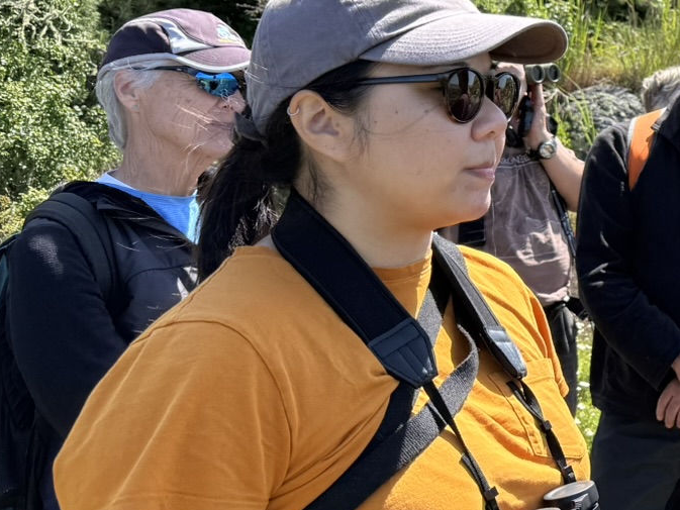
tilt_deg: -1.1
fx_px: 1434
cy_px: 145
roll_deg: +0.9
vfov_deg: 20.1
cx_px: 1012
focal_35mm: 73
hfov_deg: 22.2
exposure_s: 1/2907
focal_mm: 6.76
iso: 100
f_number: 1.78
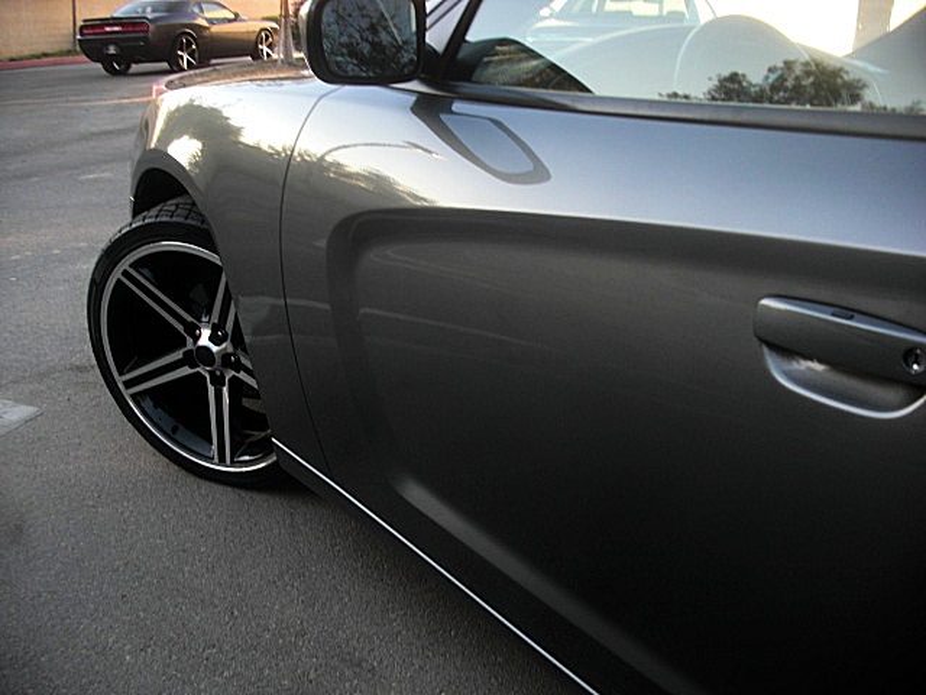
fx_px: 963
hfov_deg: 51.4
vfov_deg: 39.7
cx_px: 463
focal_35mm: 36
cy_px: 348
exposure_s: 1/80
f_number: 2.8
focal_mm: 6.3
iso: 50
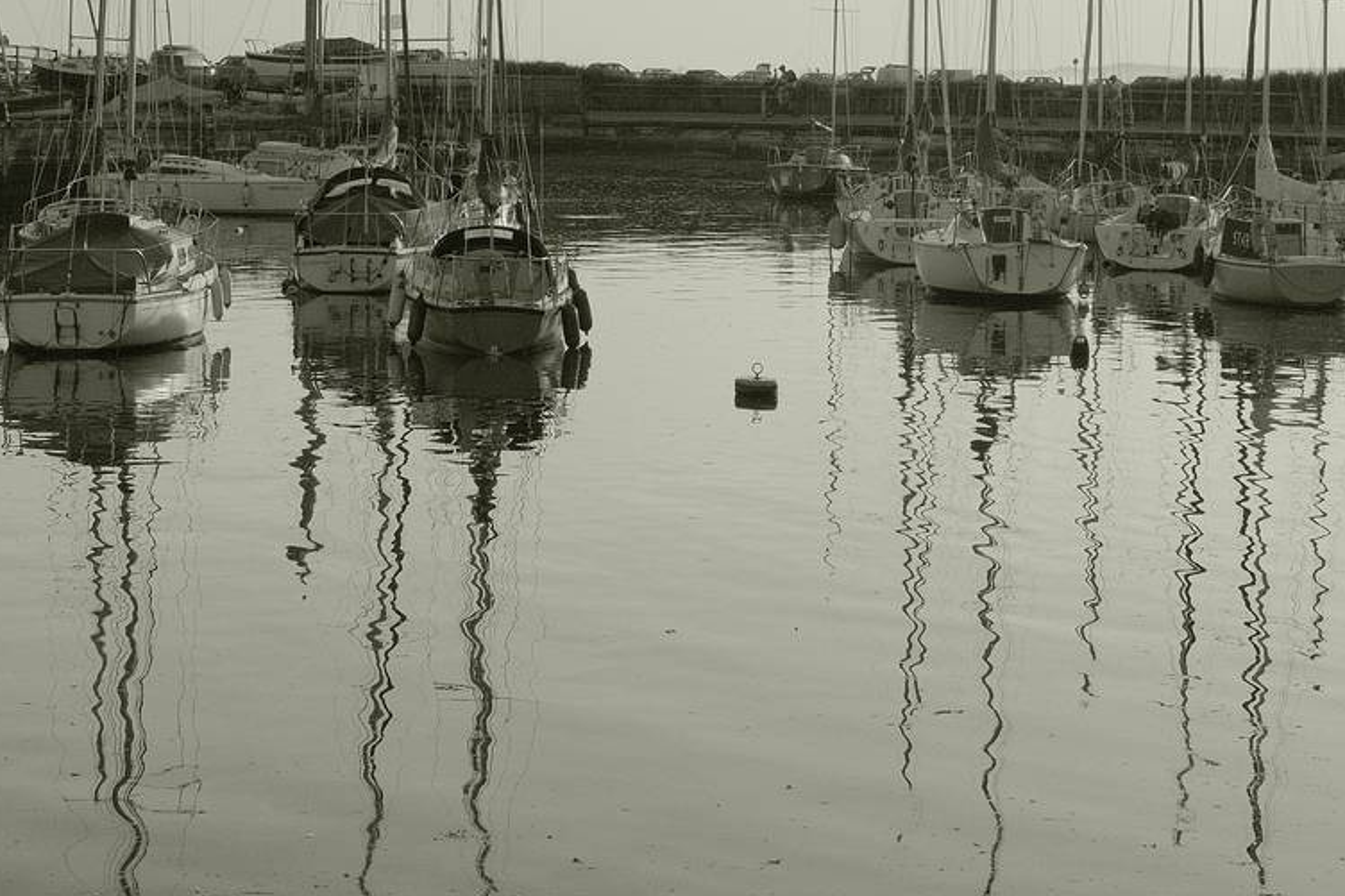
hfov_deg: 24.4
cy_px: 94
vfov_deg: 16.2
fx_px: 3100
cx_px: 846
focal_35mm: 83
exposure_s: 1/900
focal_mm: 26
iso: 640
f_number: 8
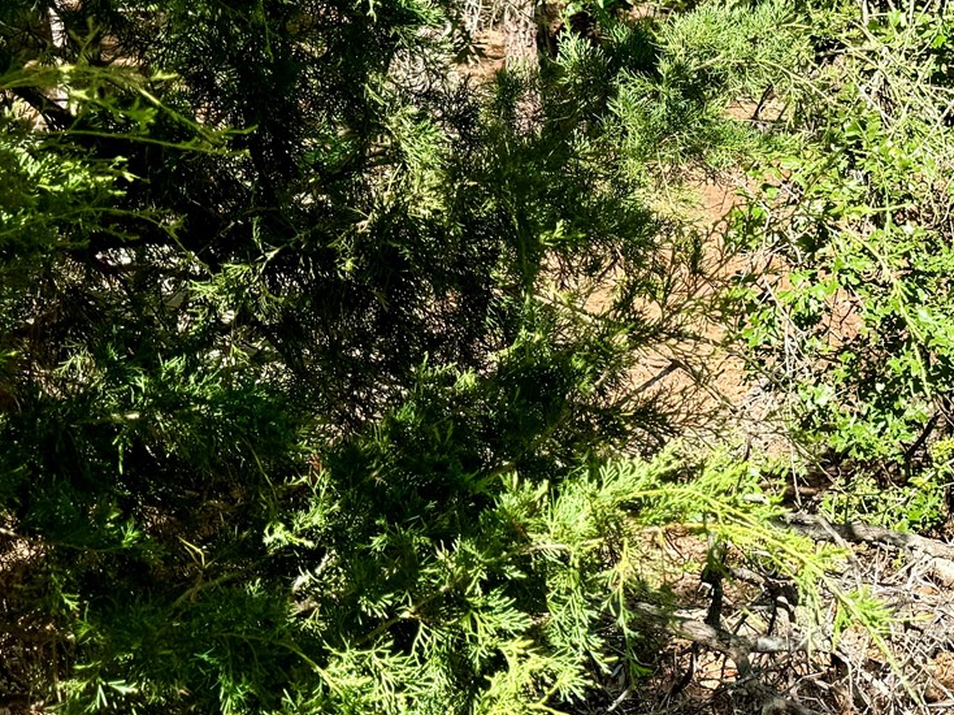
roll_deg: +1.1
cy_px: 243
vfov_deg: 21.8
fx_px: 1846
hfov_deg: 26.8
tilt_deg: -18.6
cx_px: 1027
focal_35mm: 67
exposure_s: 1/1524
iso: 80
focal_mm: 6.76
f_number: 1.78
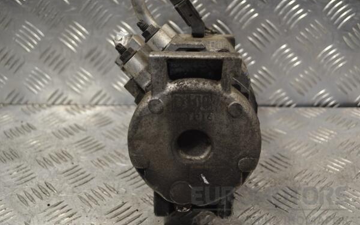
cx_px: 180
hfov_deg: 44.8
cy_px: 116
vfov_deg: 28.9
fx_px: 437
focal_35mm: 45
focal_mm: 29
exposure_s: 1/100
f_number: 5
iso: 400
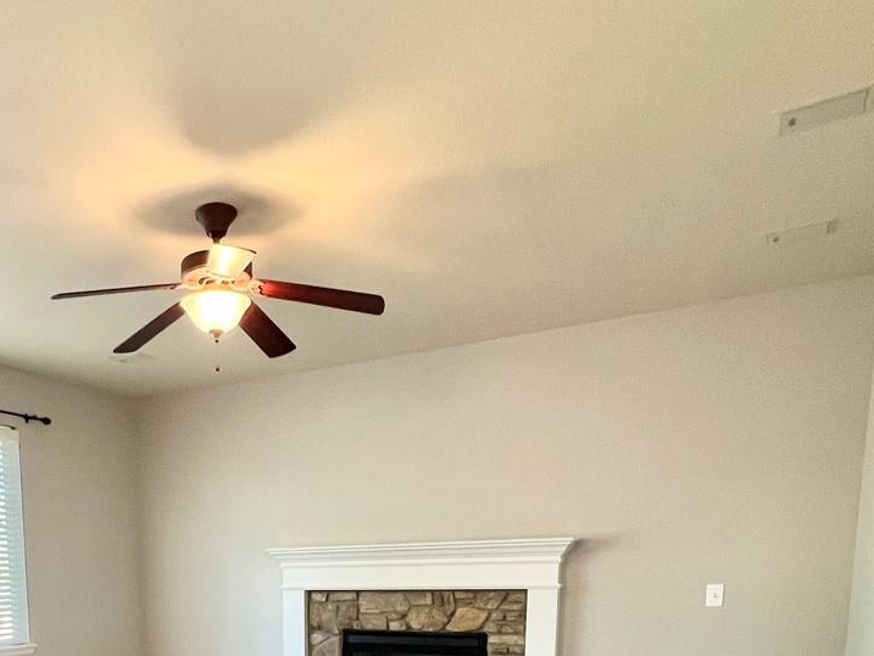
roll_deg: +1.3
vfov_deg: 40.8
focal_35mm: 29
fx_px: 732
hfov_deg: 58.8
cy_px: 686
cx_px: 230
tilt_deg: -8.3
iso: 250
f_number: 1.8
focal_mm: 1.57
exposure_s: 1/60
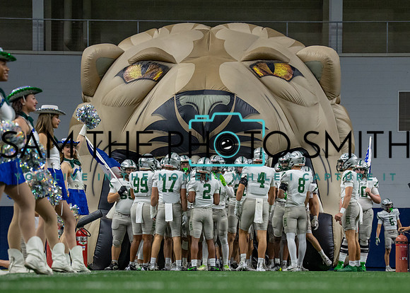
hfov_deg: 16.0
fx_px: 1457
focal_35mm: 125
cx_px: 213
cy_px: 202
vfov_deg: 11.5
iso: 2500
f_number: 2.8
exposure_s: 1/1000
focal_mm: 70
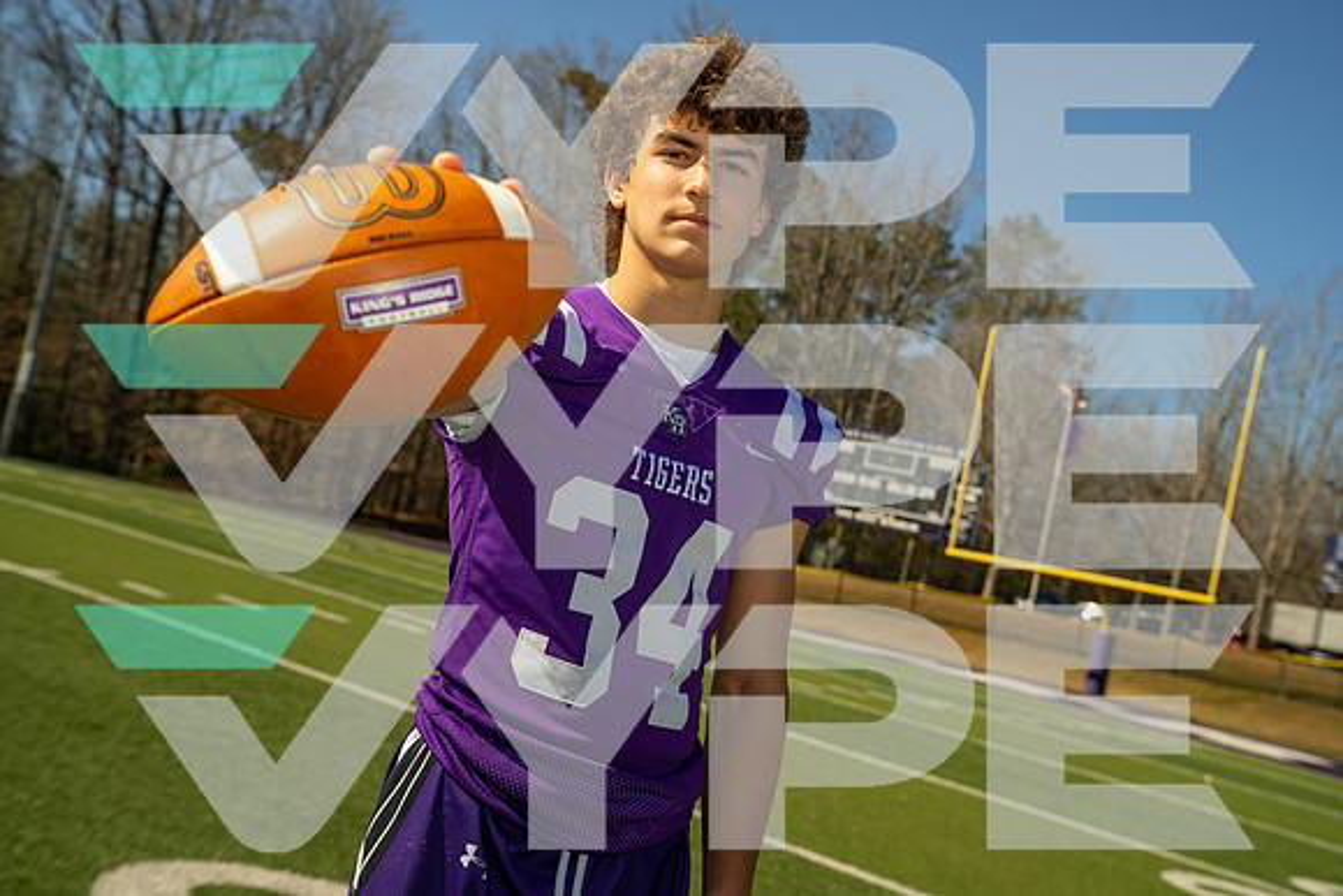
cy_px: 448
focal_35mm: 45
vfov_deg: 29.9
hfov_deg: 43.6
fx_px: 1679
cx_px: 672
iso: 100
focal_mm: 45
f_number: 5.6
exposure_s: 1/125
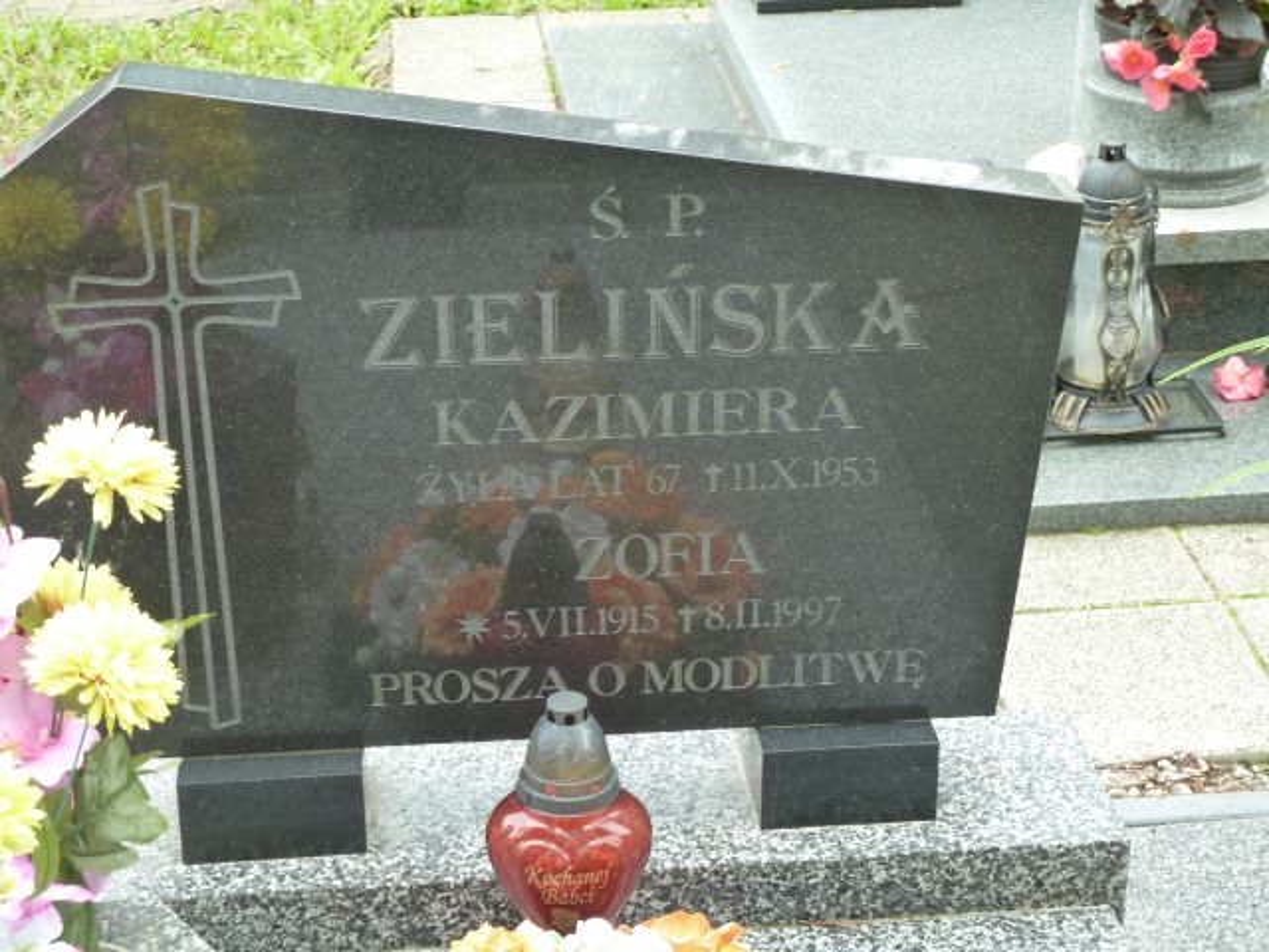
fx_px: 2639
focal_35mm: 72
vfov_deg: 20.4
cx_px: 634
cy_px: 476
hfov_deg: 27.0
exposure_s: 1/50
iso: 125
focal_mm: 11.9
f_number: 4.1
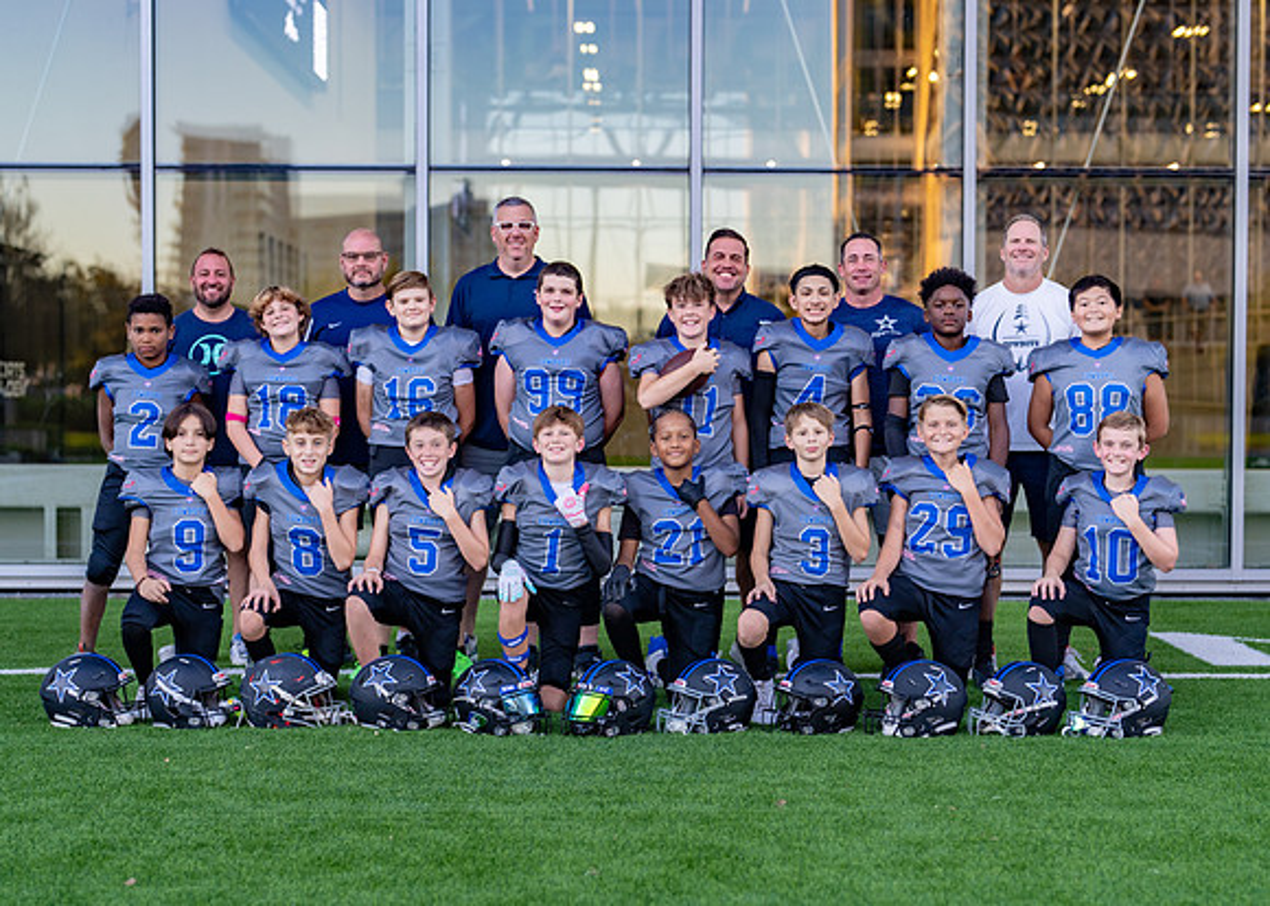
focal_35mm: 61
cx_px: 646
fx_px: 2185
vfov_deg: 23.4
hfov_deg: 32.4
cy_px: 481
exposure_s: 1/400
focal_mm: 50
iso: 320
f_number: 2
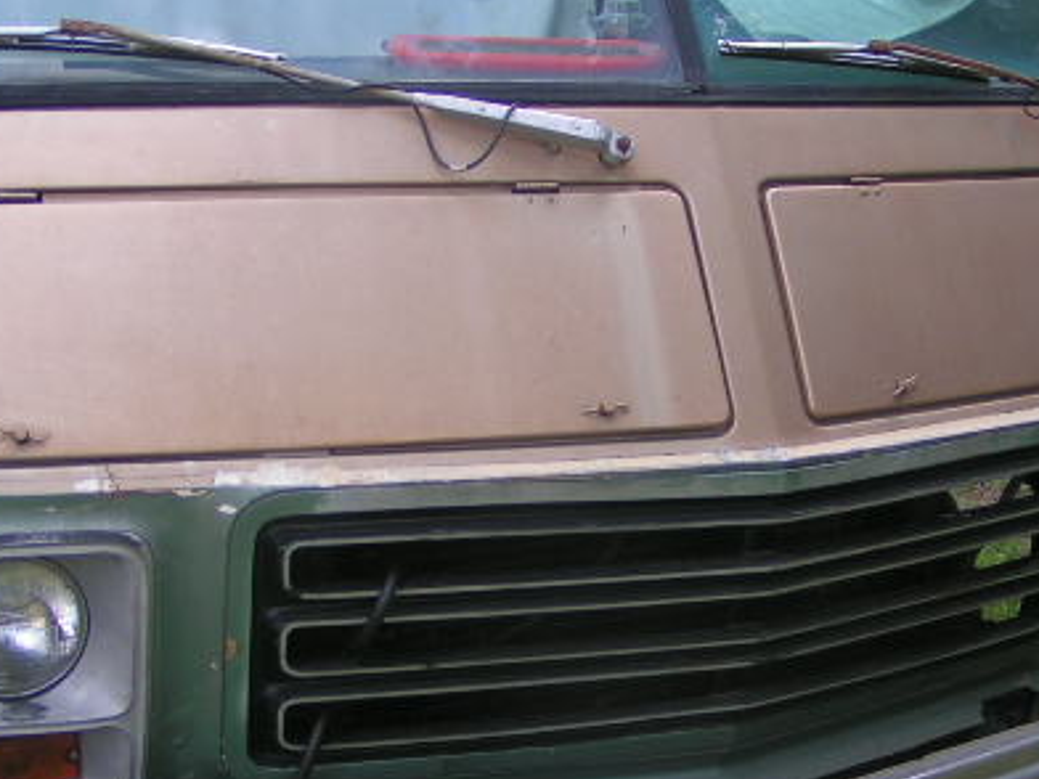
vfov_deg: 23.6
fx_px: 1861
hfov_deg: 31.1
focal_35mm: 62
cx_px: 639
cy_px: 480
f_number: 2.8
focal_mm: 5.8
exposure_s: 1/200
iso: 50
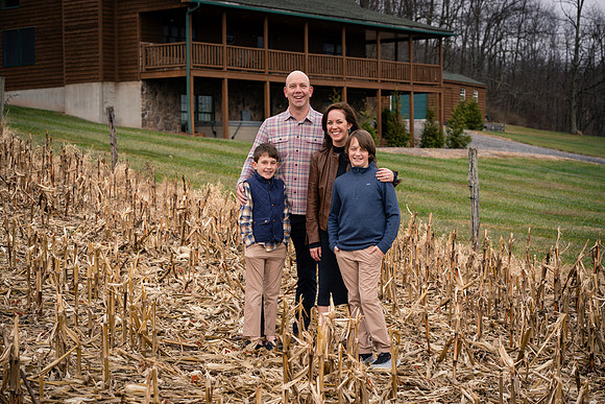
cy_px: 202
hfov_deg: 23.9
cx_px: 302
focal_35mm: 85
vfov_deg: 16.1
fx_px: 1429
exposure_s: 1/500
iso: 320
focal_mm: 85
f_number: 5.6
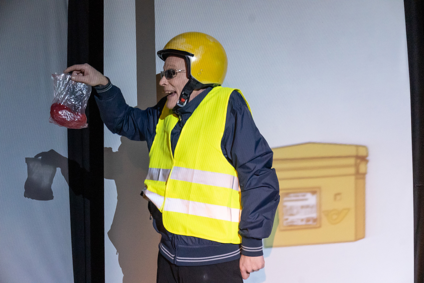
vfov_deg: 33.4
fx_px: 471
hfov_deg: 48.5
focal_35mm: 40
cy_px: 142
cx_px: 212
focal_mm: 27
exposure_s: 1/60
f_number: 8
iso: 6400
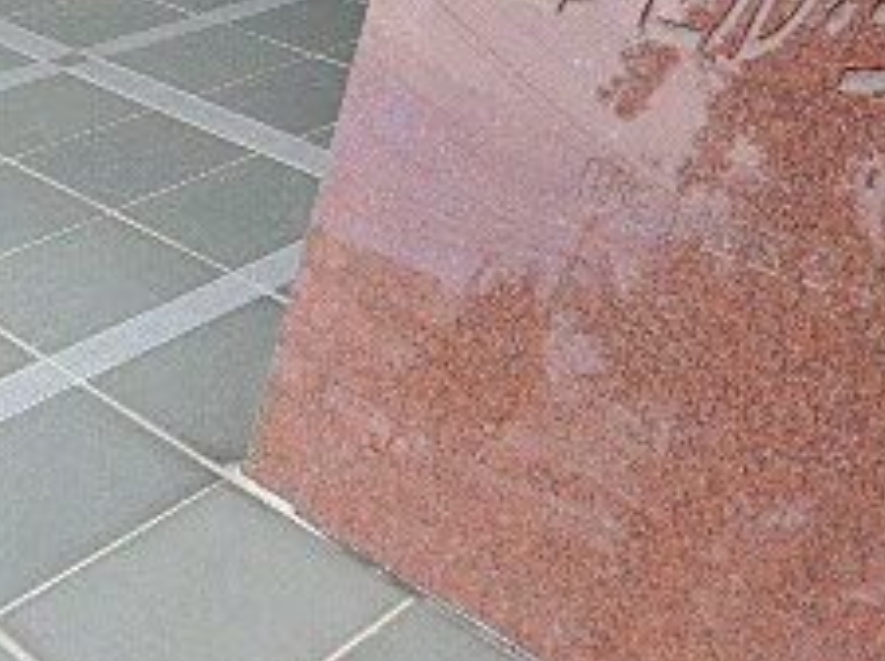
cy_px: -130
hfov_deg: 33.6
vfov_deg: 23.4
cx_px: 559
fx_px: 1455
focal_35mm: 57
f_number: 2.8
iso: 200
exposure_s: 1/400
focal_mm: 3.58
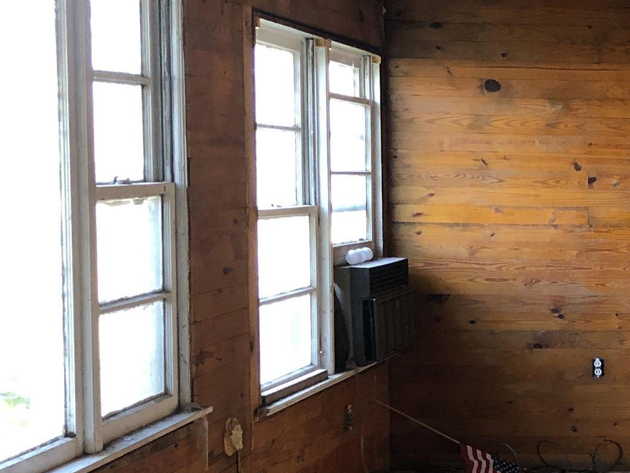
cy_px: 275
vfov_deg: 18.2
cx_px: 779
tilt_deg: -6.0
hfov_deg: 22.1
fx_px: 1474
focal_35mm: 81
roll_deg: -0.7
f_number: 1.8
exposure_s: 1/15
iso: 64
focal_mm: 4
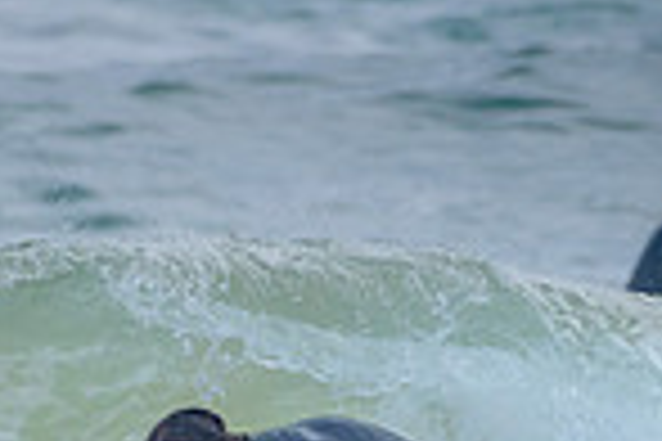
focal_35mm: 2424
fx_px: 44571
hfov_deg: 0.9
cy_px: 607
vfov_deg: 0.6
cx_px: 147
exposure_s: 1/2000
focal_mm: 500
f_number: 6.3
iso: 800
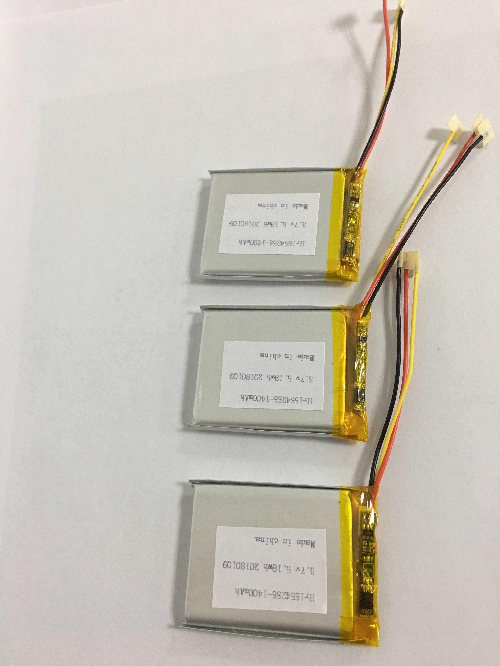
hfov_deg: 48.2
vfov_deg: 61.7
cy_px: 333
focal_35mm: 29
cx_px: 250
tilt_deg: -68.6
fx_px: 559
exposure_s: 1/17
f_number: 2.2
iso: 64
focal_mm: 4.15
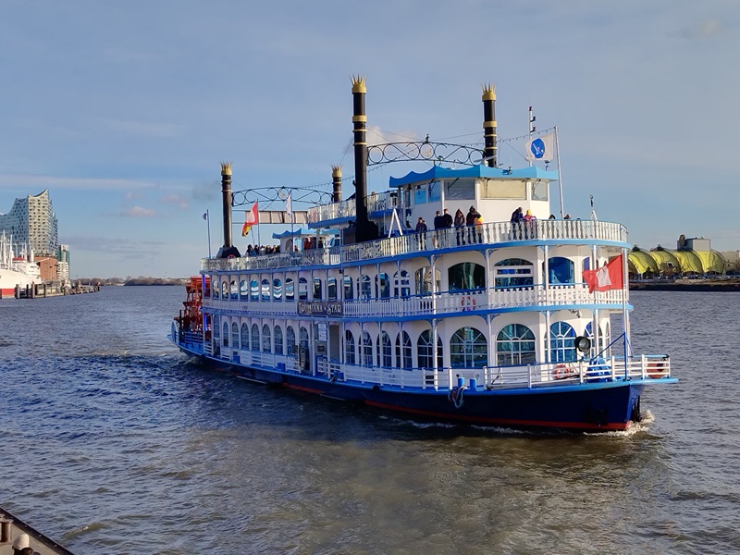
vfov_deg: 28.0
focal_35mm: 52
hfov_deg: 36.8
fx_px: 1112
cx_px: 370
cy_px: 278
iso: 100
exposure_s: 1/913
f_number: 1.9
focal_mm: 6.24
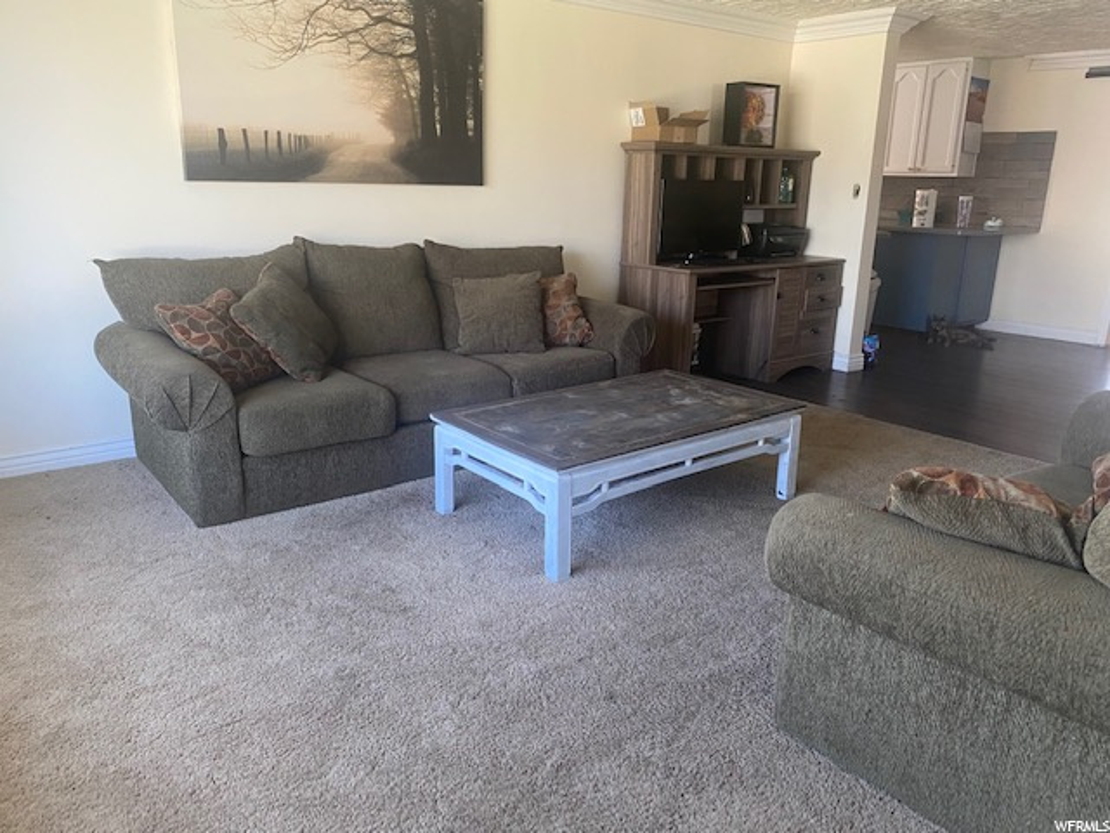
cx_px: 555
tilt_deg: -16.1
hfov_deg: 67.3
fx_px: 834
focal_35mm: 26
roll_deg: -1.4
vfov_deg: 53.1
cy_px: 416
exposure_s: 1/60
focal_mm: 4.25
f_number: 1.8
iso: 160
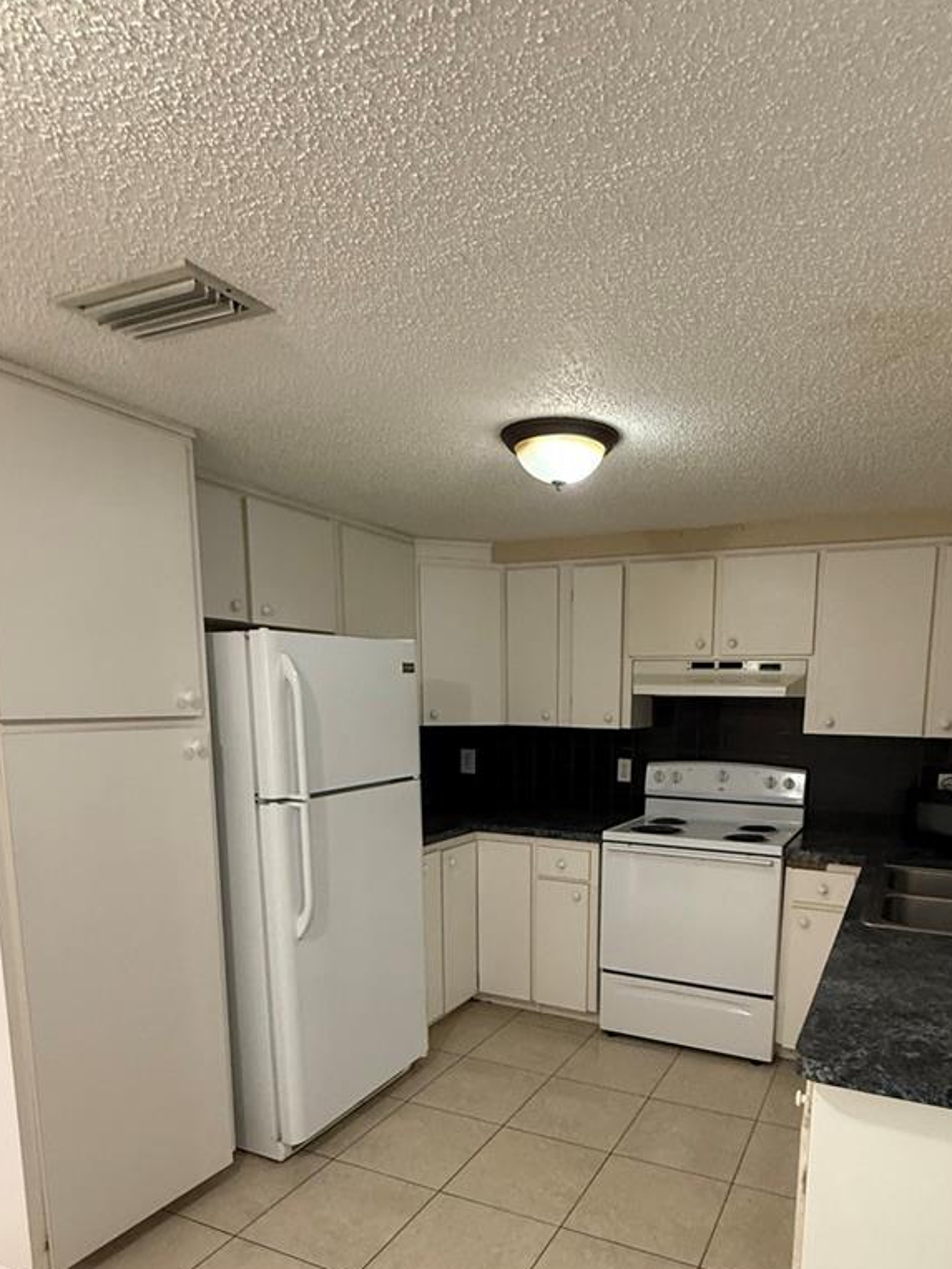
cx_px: 580
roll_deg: +0.1
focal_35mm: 22
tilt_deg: -7.5
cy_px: 827
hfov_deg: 60.5
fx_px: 807
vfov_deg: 74.4
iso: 400
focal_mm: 2.22
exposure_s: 1/60
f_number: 2.2
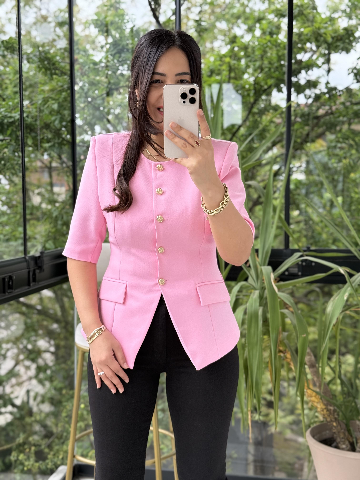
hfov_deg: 30.3
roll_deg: +0.2
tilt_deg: -19.4
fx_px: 666
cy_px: 240
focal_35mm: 48
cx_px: 180
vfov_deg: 39.7
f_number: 1.78
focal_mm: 6.76
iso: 100
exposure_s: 1/386
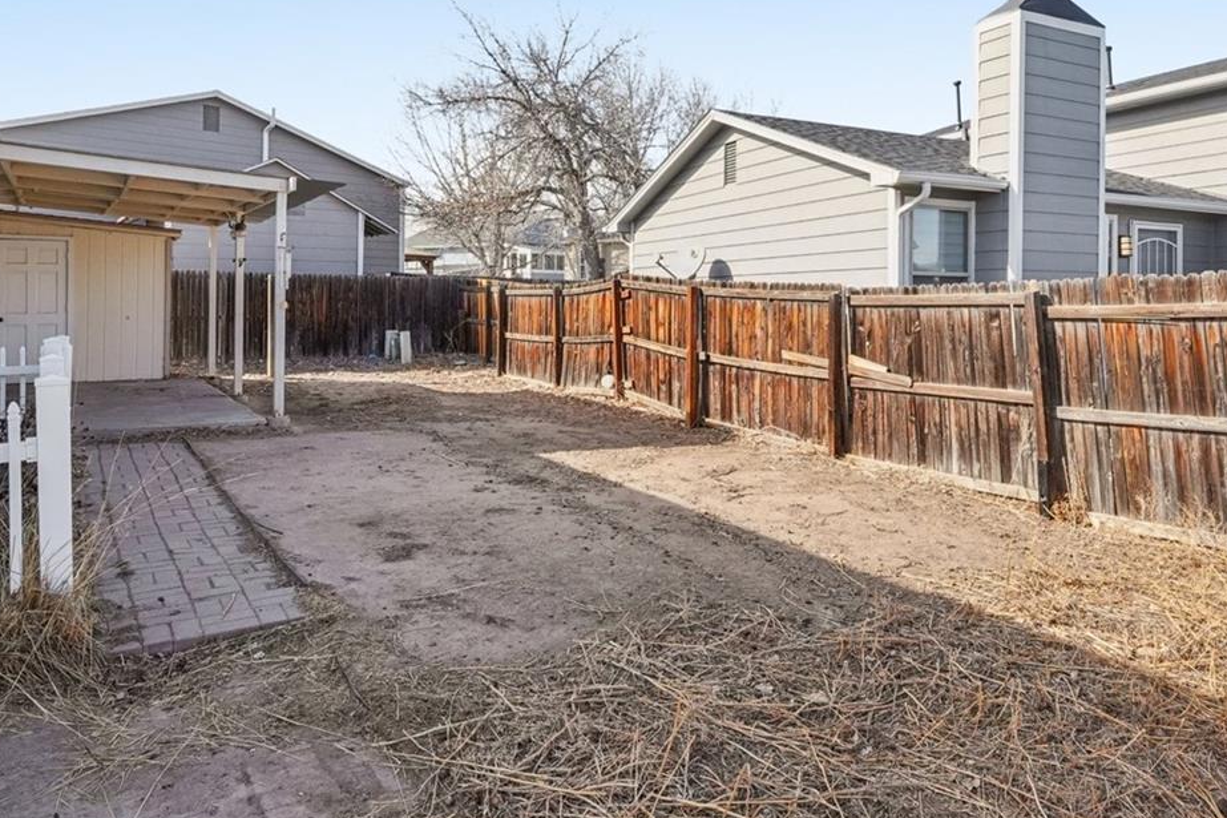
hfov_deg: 68.8
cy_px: 307
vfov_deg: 49.1
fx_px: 886
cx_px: 723
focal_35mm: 26
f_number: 8
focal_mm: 10
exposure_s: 1/400
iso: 800
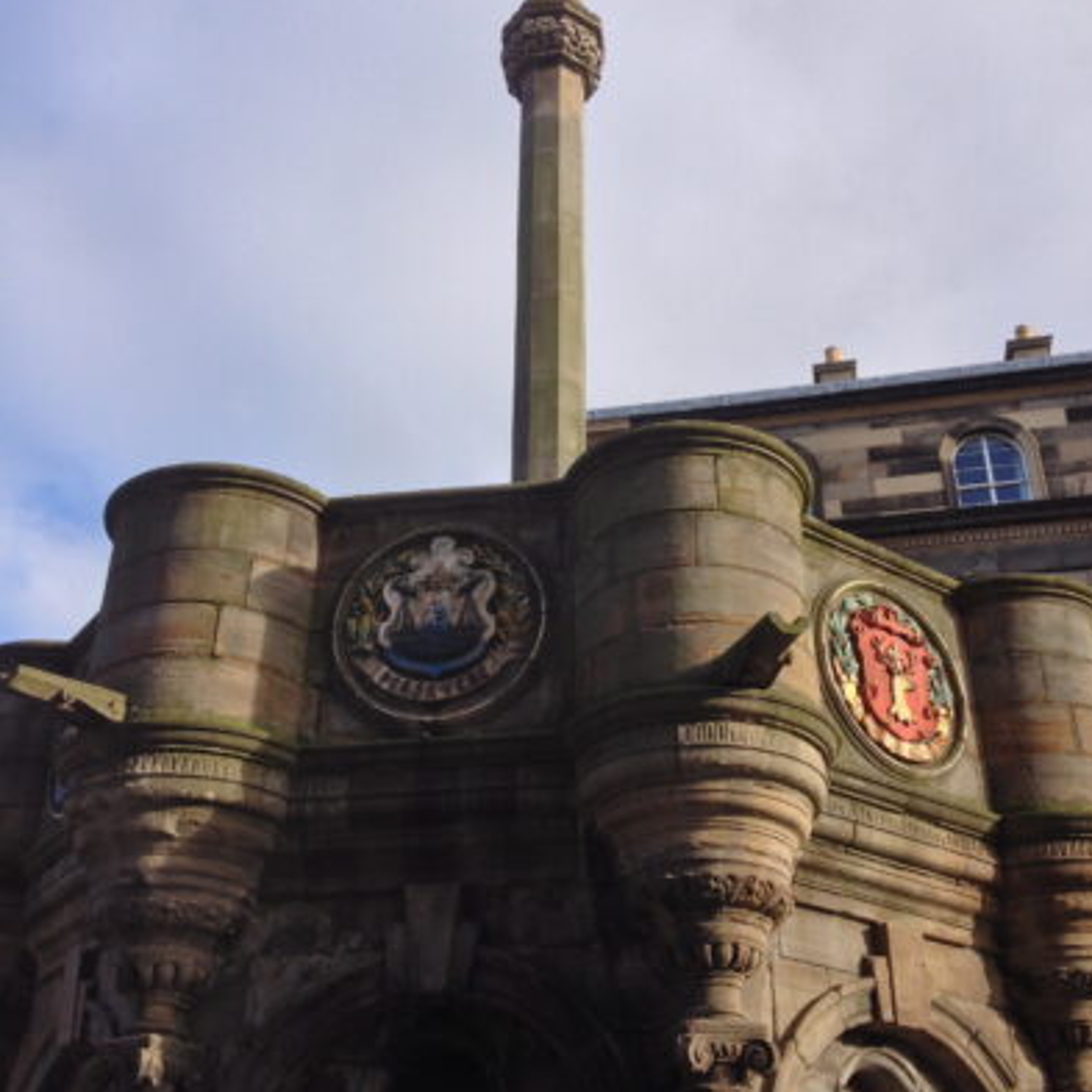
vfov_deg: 40.0
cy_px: 552
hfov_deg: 40.0
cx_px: 553
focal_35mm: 42
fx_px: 1499
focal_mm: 4.28
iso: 50
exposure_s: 1/593
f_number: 2.4
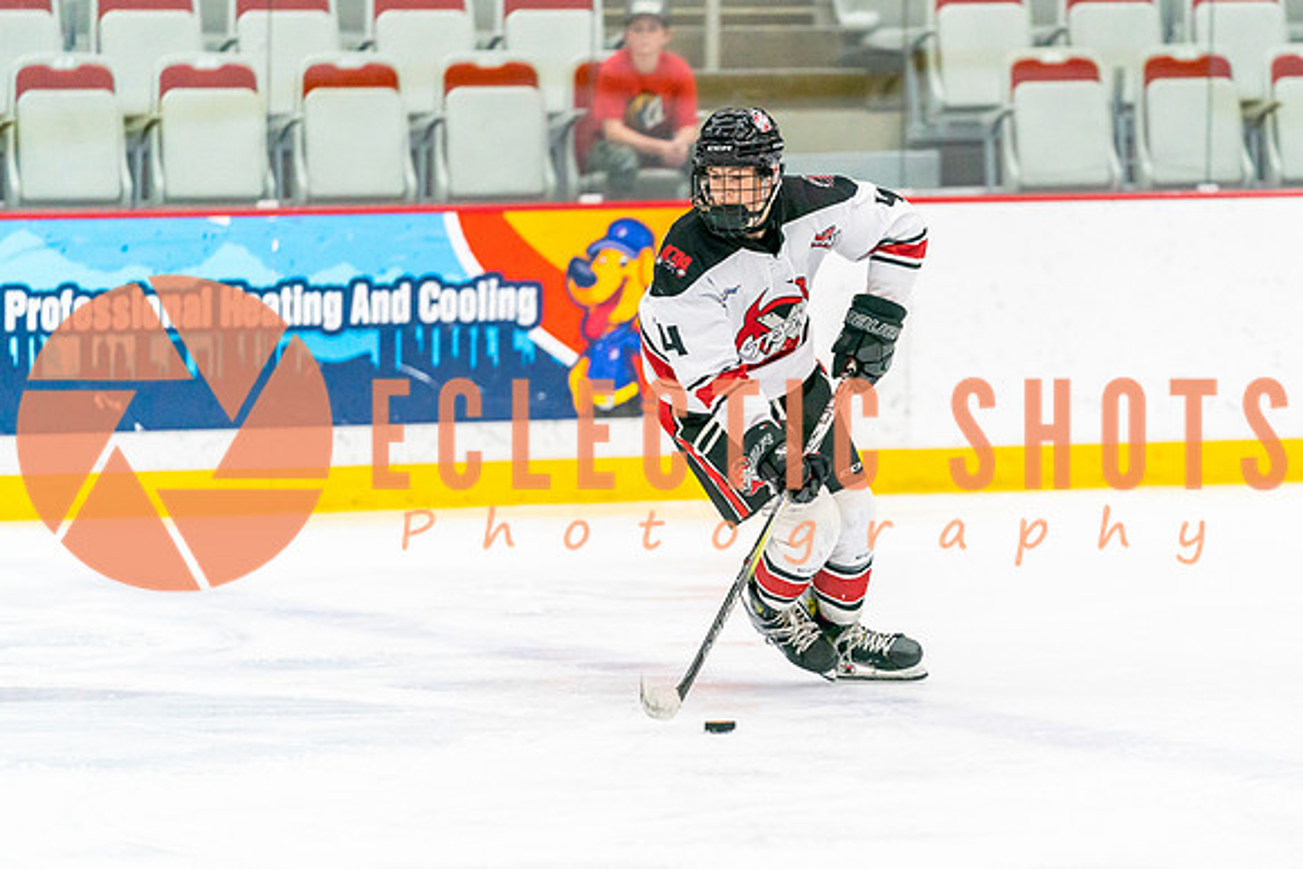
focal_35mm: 246
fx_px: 8899
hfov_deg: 8.4
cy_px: 435
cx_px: 782
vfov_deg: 5.6
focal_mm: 200
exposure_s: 1/1250
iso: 3200
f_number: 2.8
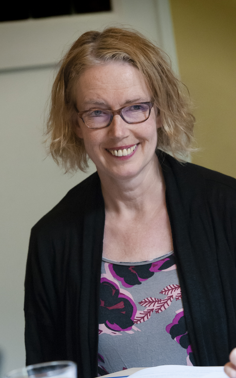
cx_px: 111
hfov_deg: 6.9
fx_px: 1971
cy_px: 189
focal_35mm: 192
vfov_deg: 10.9
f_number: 5
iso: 3200
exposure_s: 1/125
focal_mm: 125
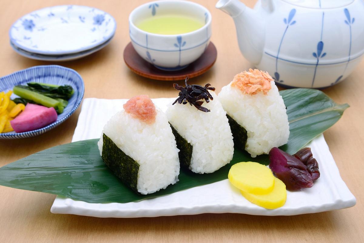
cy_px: 122
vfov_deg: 37.9
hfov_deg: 54.4
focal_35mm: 35
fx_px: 354
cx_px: 182
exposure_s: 1/50
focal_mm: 35
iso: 100
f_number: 11
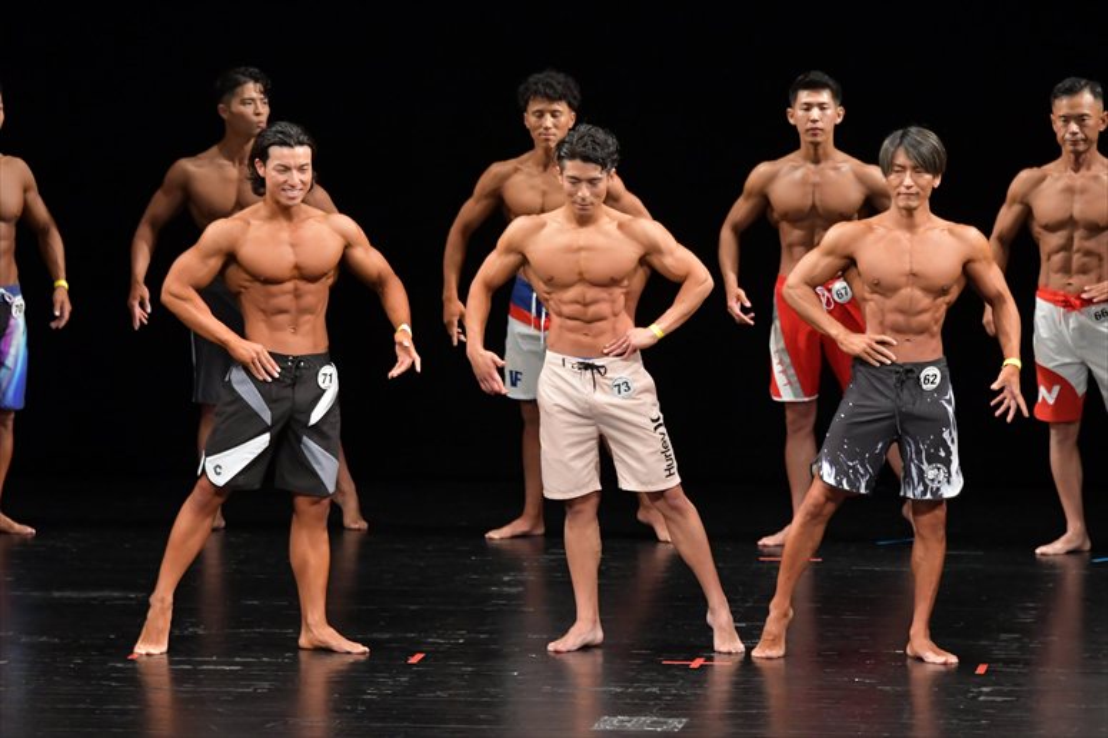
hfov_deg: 8.6
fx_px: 7383
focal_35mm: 240
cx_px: 554
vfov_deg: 5.7
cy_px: 369
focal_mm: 160
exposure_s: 1/400
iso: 3200
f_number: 5.6
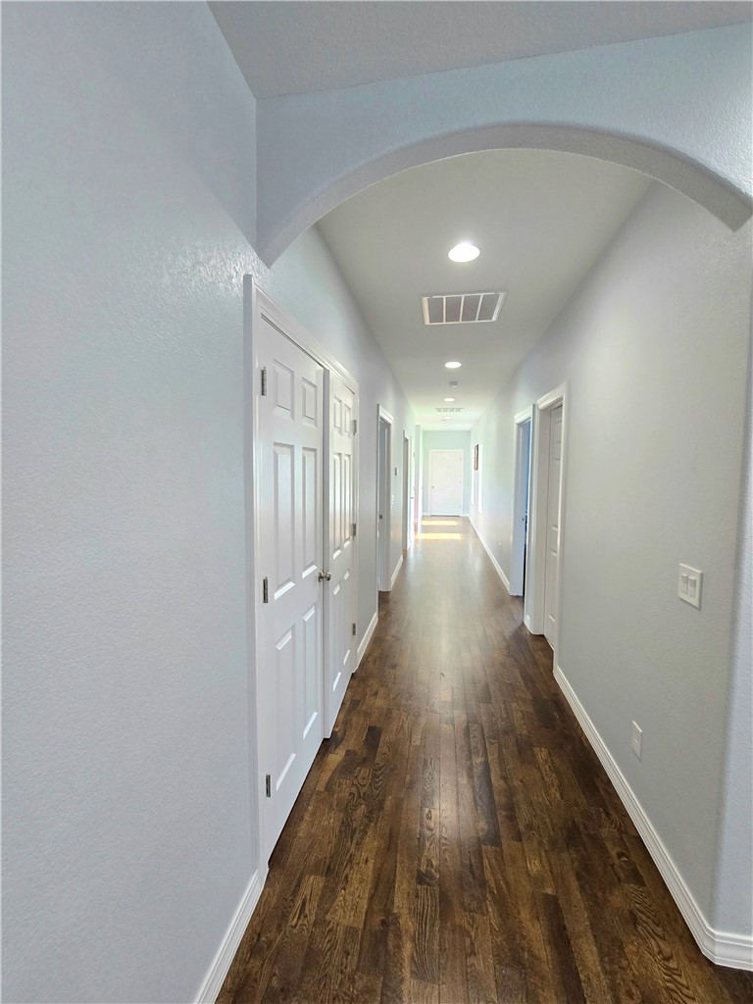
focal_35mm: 13
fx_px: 377
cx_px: 376
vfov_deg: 106.2
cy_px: 502
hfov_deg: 89.9
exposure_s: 1/60.2
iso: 320
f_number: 2.2
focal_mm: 2.2
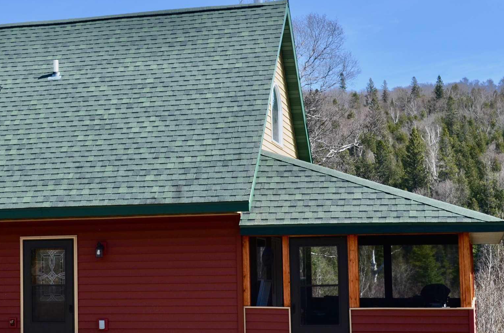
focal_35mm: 78
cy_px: 184
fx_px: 1090
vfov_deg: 17.4
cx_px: 121
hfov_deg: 25.7
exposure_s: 1/250
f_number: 8
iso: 125
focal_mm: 26
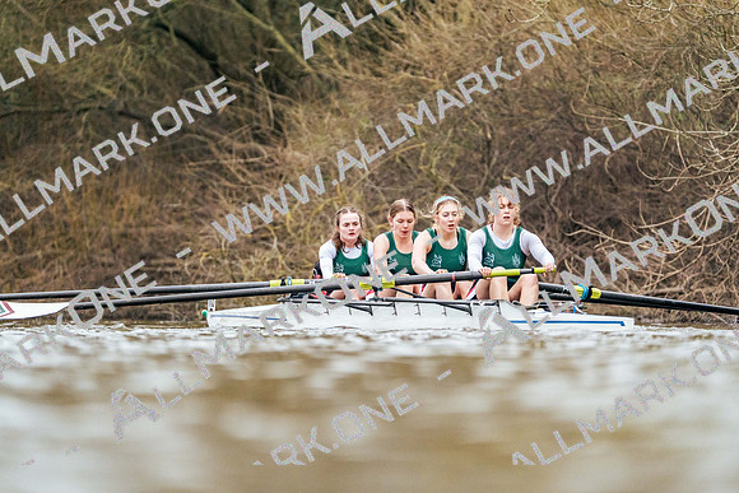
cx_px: 370
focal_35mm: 600
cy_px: 246
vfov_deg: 2.3
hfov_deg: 3.4
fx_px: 12319
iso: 5000
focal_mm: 600
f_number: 6.3
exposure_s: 1/2000
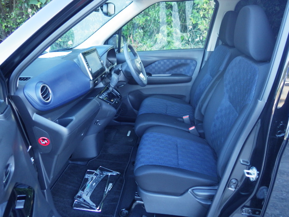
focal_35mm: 25
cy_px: 108
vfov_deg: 54.9
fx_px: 209
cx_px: 144
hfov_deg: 69.4
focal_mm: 4.5
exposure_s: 1/45
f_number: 2
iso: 250
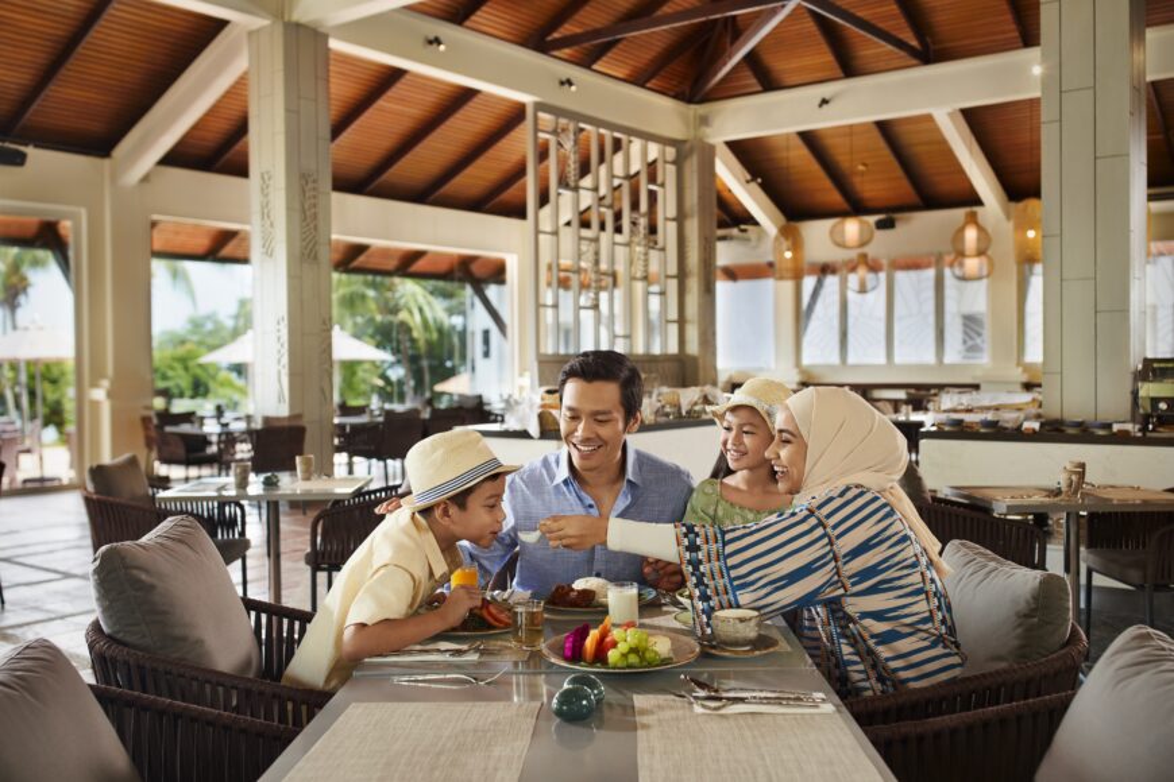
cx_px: 587
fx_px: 1141
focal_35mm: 35
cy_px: 391
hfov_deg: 54.4
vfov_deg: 37.9
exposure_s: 1/80
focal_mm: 35
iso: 400
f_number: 4
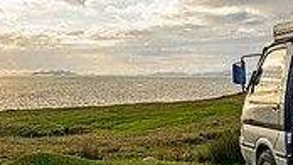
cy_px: 93
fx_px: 653
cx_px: 89
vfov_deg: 14.4
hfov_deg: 25.1
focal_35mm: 84
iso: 100
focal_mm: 24
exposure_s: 1/125
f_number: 8
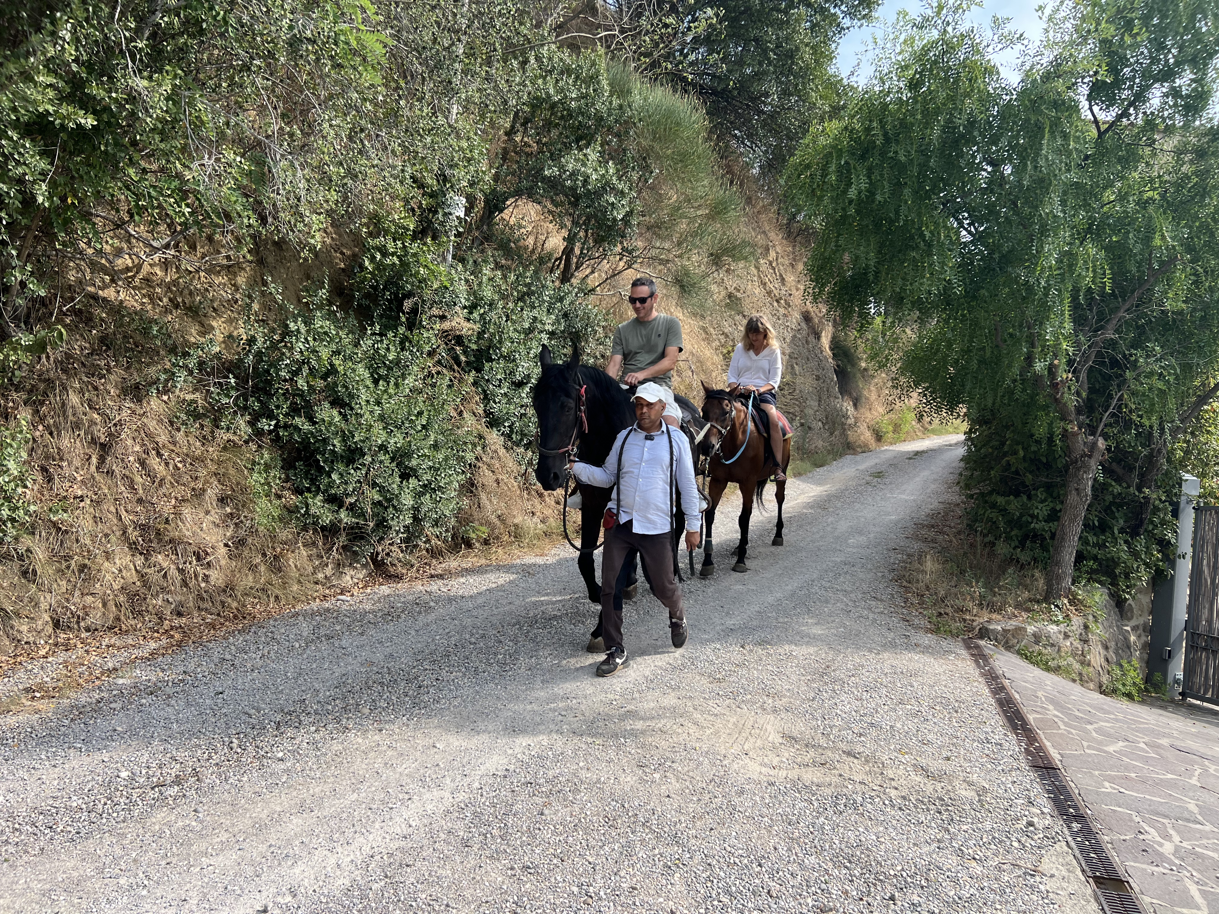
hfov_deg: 67.3
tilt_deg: +0.7
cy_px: 457
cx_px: 610
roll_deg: -2.7
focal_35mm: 26
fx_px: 916
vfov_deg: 53.1
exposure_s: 1/2353
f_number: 1.5
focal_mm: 5.7
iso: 50
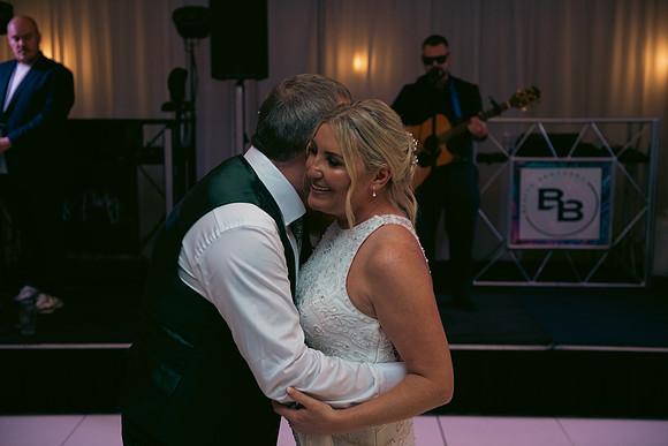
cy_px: 223
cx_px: 334
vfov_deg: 29.9
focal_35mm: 45
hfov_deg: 43.6
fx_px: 835
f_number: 3.5
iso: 800
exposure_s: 1/160
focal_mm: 45
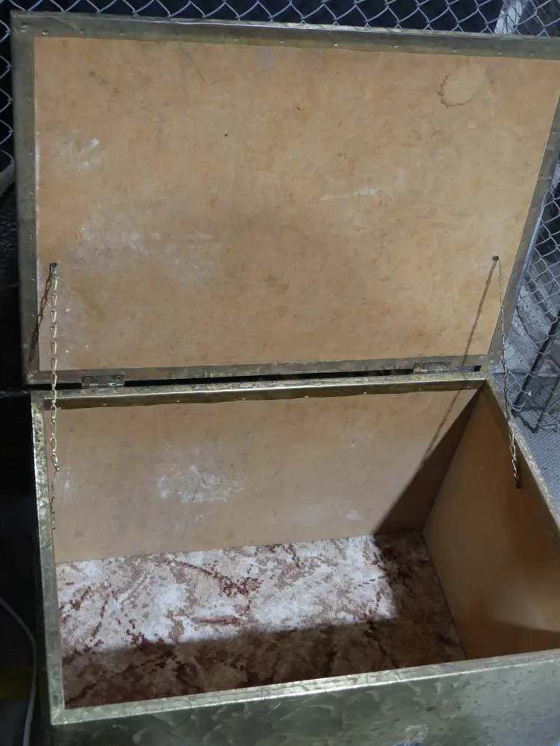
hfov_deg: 30.9
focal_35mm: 47
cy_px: 375
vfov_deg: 40.4
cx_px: 281
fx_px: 1013
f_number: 5.1
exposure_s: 1/60
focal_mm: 23
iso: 1600
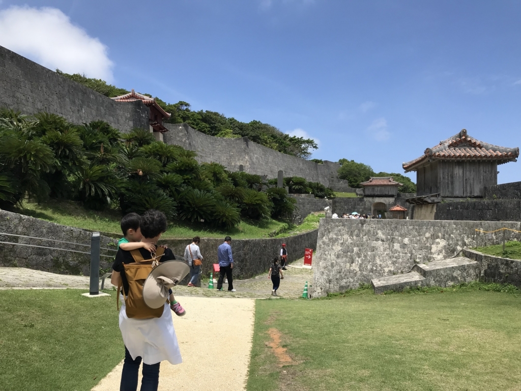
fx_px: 421
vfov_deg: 49.7
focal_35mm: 28
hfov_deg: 63.4
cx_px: 260
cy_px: 196
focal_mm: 3.99
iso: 20
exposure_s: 1/2591
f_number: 1.8
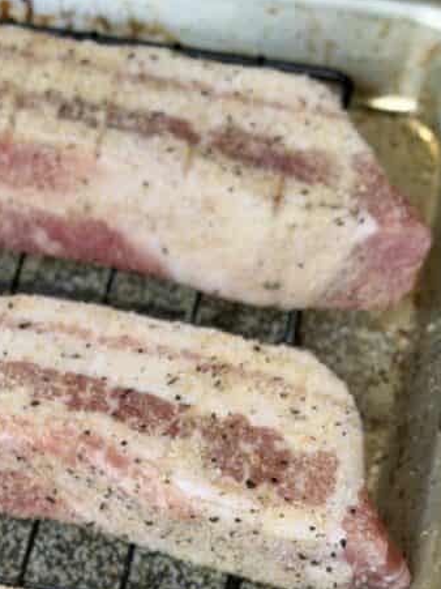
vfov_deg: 17.5
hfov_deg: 13.3
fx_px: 1852
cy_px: 624
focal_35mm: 109
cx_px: -29
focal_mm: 6.76
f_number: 1.78
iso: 50
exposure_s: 1/120
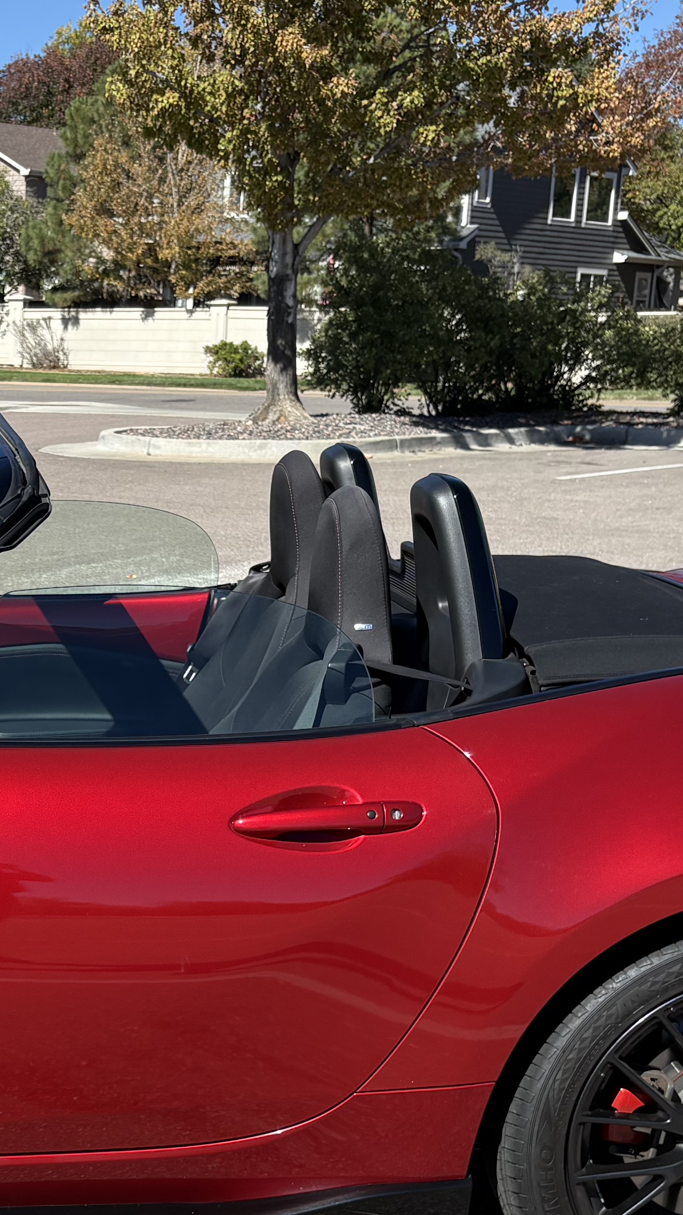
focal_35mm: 63
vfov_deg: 32.6
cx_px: -58
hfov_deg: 18.4
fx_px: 2028
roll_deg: -0.7
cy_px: 925
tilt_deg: -15.6
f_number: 1.6
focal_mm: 5.96
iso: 50
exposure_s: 1/2141
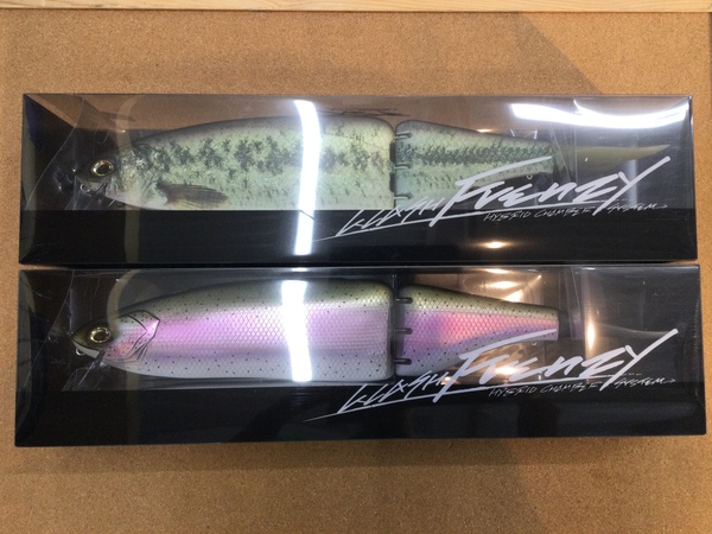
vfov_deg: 45.4
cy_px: 267
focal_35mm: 31
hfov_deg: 58.4
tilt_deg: -86.7
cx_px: 356
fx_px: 638
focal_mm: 3.3
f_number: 2.4
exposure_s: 1/30
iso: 32
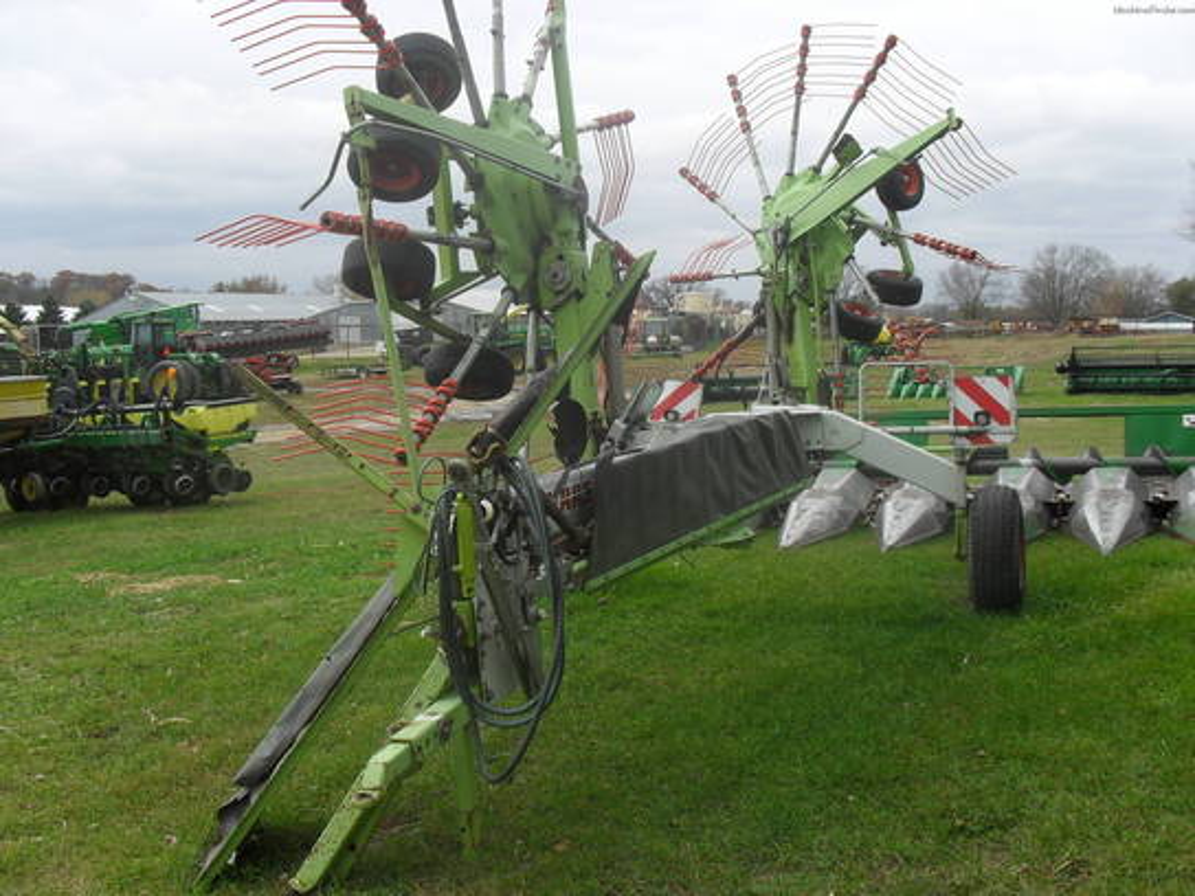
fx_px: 1208
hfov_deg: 52.6
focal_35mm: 35
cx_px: 598
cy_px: 448
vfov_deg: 40.7
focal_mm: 6.3
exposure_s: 1/350
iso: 100
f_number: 3.2
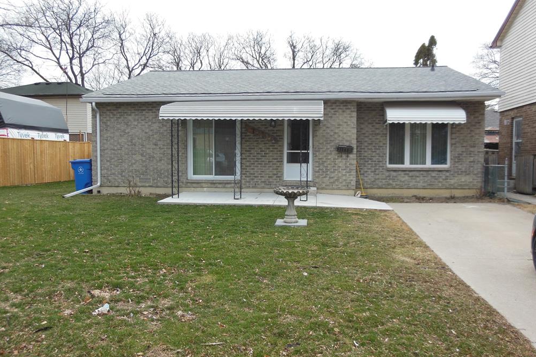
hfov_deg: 60.3
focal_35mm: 31
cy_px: 179
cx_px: 274
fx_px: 462
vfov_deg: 42.3
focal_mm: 5.2
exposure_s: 1/320
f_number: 3.3
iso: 125
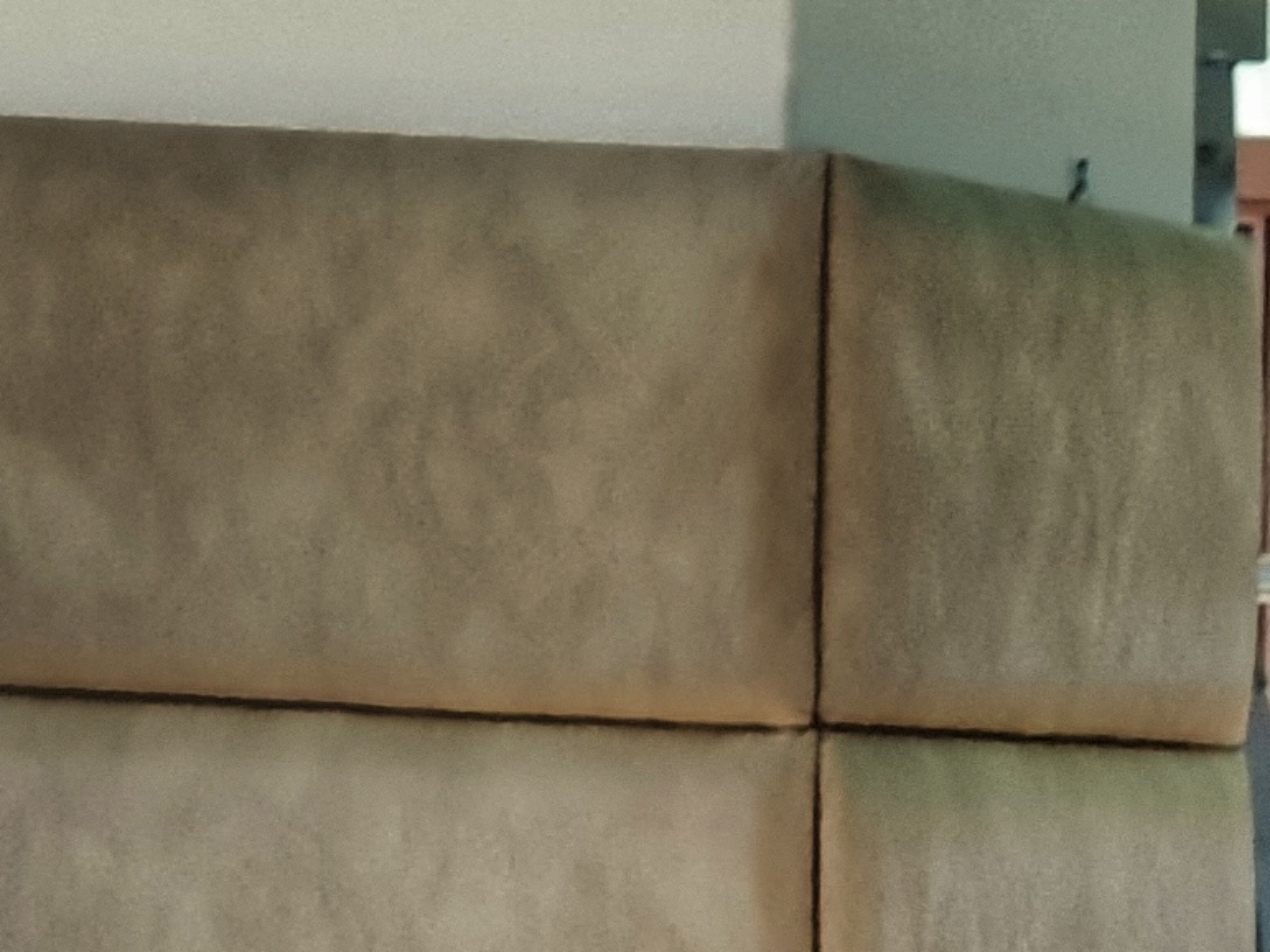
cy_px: 1945
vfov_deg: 5.3
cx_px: 2850
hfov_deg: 6.9
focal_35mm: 272
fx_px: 9978
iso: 160
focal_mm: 6
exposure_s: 1/19
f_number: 2.4
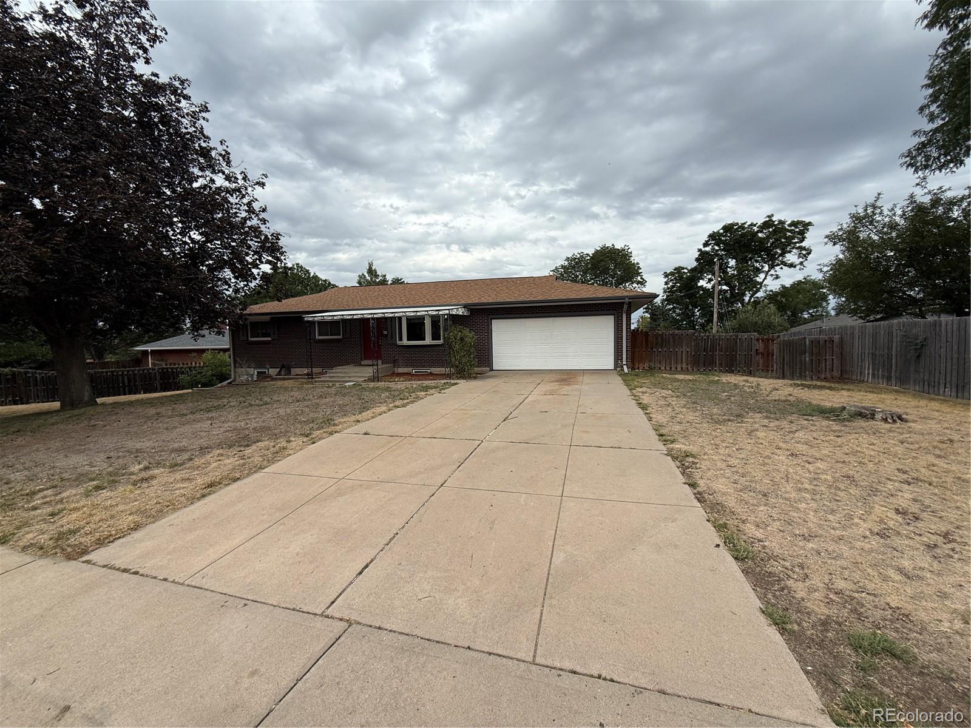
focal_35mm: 14
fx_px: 393
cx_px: 486
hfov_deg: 102.1
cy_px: 364
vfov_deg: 85.7
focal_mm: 2.22
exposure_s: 1/518
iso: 50
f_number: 2.2
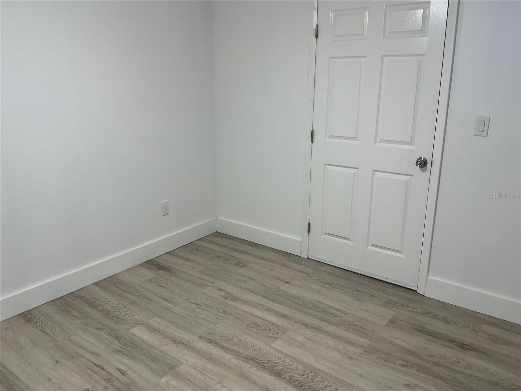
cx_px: 260
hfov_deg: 63.4
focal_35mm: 28
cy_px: 196
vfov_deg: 49.7
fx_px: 421
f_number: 1.8
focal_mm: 3
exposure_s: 1/60
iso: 50
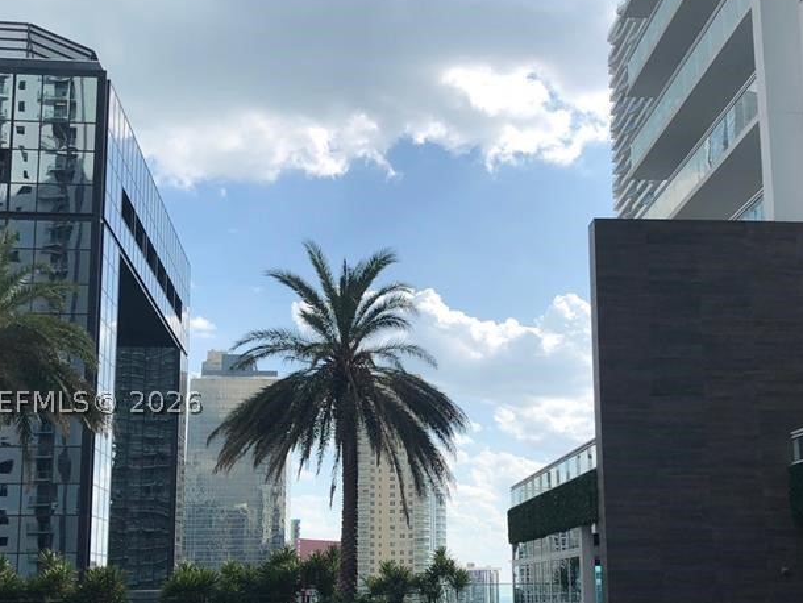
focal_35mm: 47
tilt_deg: +10.4
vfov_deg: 30.7
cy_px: 402
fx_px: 1091
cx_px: 459
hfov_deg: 40.3
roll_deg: +0.5
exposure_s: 1/2525
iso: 20
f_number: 1.8
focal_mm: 3.99
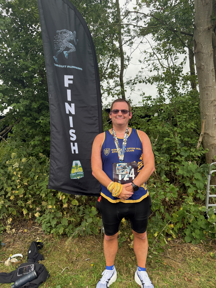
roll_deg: +2.0
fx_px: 200
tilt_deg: -5.9
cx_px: 108
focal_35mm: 24
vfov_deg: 71.6
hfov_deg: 56.8
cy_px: 144
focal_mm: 6.76
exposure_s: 1/1075
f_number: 1.78
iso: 100
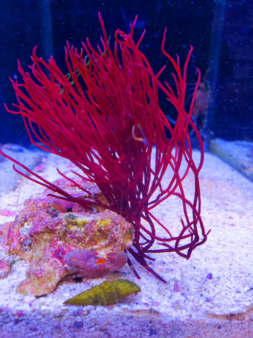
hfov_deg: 53.1
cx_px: 126
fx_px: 253
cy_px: 169
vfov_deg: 67.3
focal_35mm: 26
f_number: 2.4
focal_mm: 4.3
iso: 250
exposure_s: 1/60
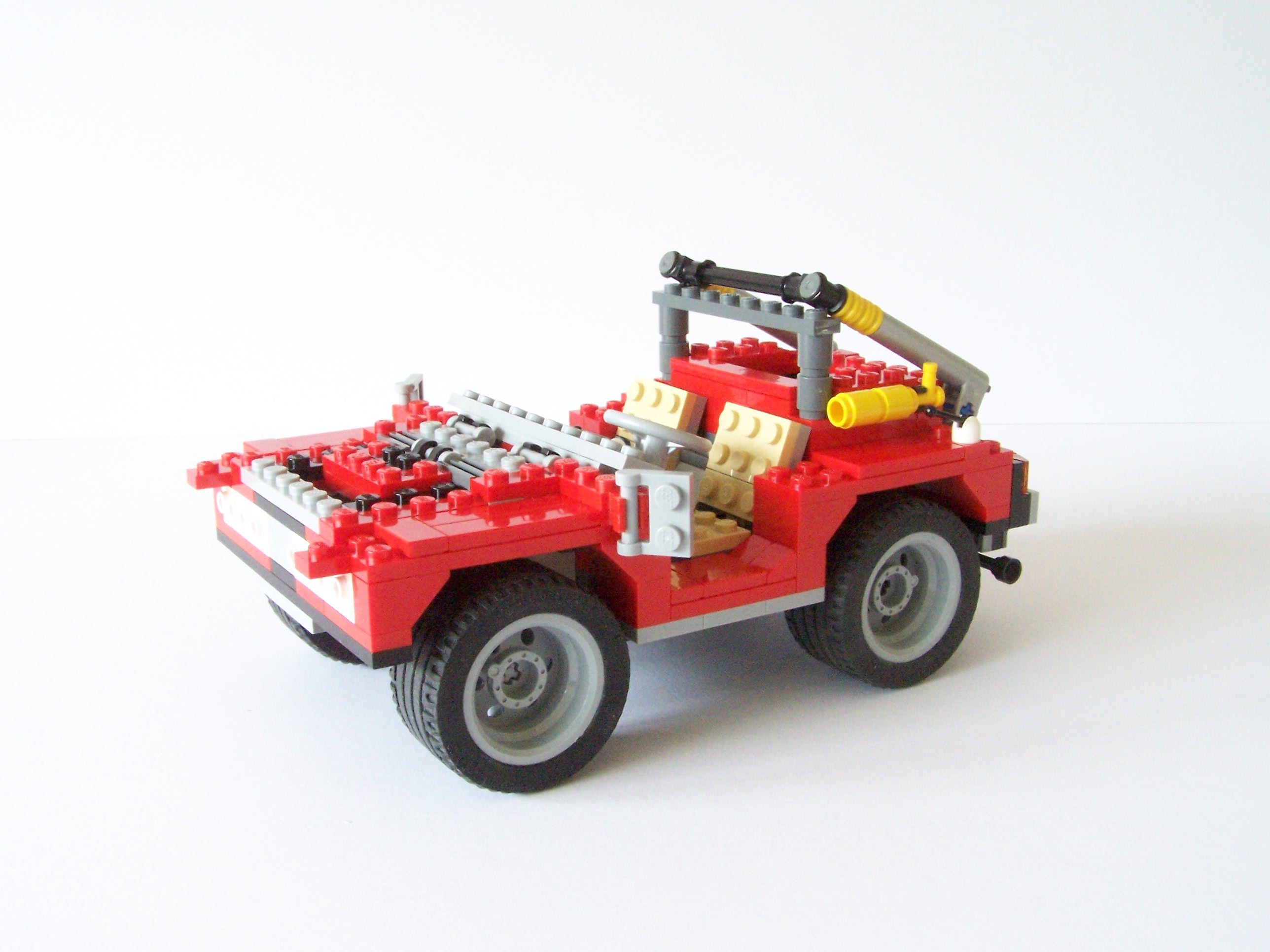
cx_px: 635
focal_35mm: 38
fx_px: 1394
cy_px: 476
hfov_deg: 49.0
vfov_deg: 37.7
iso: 400
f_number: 6.3
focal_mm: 6.3
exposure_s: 1/10
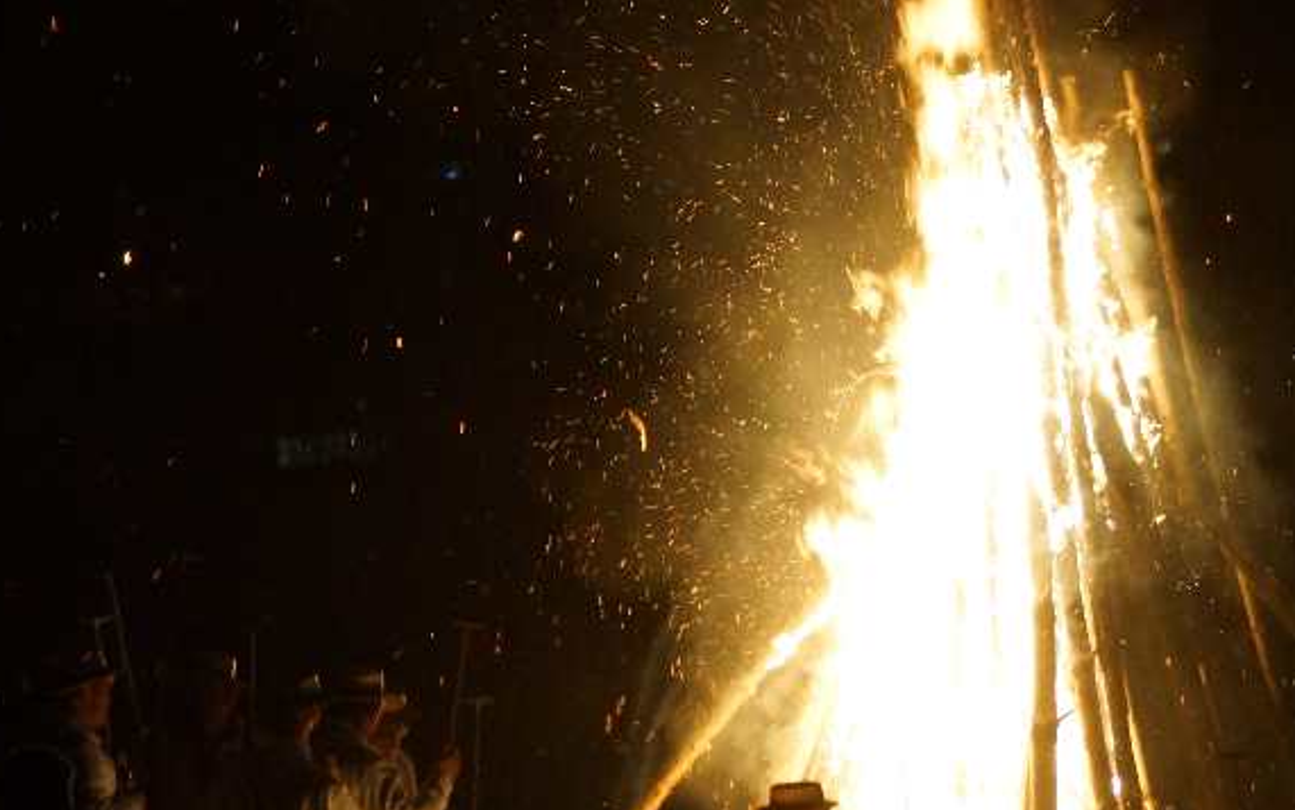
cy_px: 579
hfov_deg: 9.3
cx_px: 1039
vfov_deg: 5.8
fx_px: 7942
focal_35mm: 225
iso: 1600
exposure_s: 1/80
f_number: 4
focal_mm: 70
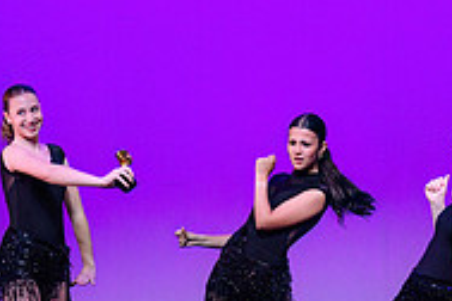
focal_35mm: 325
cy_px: 174
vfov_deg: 4.2
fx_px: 4080
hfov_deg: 6.3
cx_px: 274
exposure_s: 1/800
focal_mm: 86
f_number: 2.8
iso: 1250
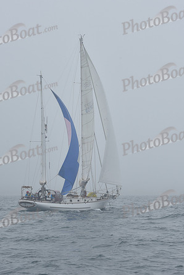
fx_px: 896
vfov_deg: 17.5
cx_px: 90
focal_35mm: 117
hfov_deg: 11.7
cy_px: 117
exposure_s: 1/800
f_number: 11
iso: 250
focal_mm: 90
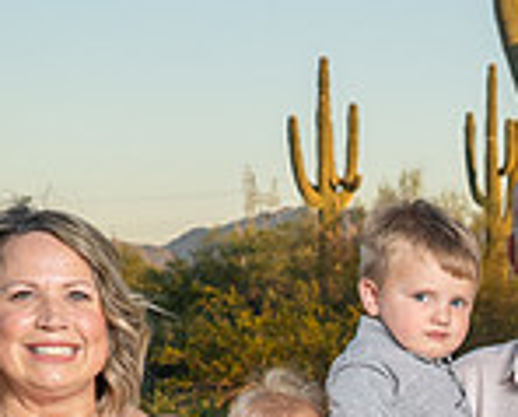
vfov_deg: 11.0
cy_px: 587
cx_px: 679
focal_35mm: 136
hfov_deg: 13.6
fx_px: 2089
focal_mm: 37
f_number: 6.3
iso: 100
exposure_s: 1/160
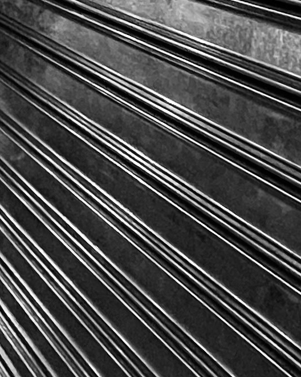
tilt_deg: +1.8
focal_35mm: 149
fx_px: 1659
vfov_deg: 12.2
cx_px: 609
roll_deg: -0.4
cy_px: -222
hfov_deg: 9.6
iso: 800
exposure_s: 1/30
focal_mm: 5.1
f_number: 1.6
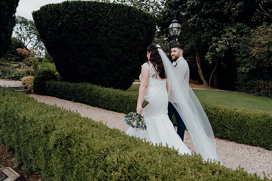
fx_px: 196
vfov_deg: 49.6
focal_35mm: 26
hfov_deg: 69.4
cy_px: 90
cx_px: 136
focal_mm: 26
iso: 125
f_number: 3.5
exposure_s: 1/200
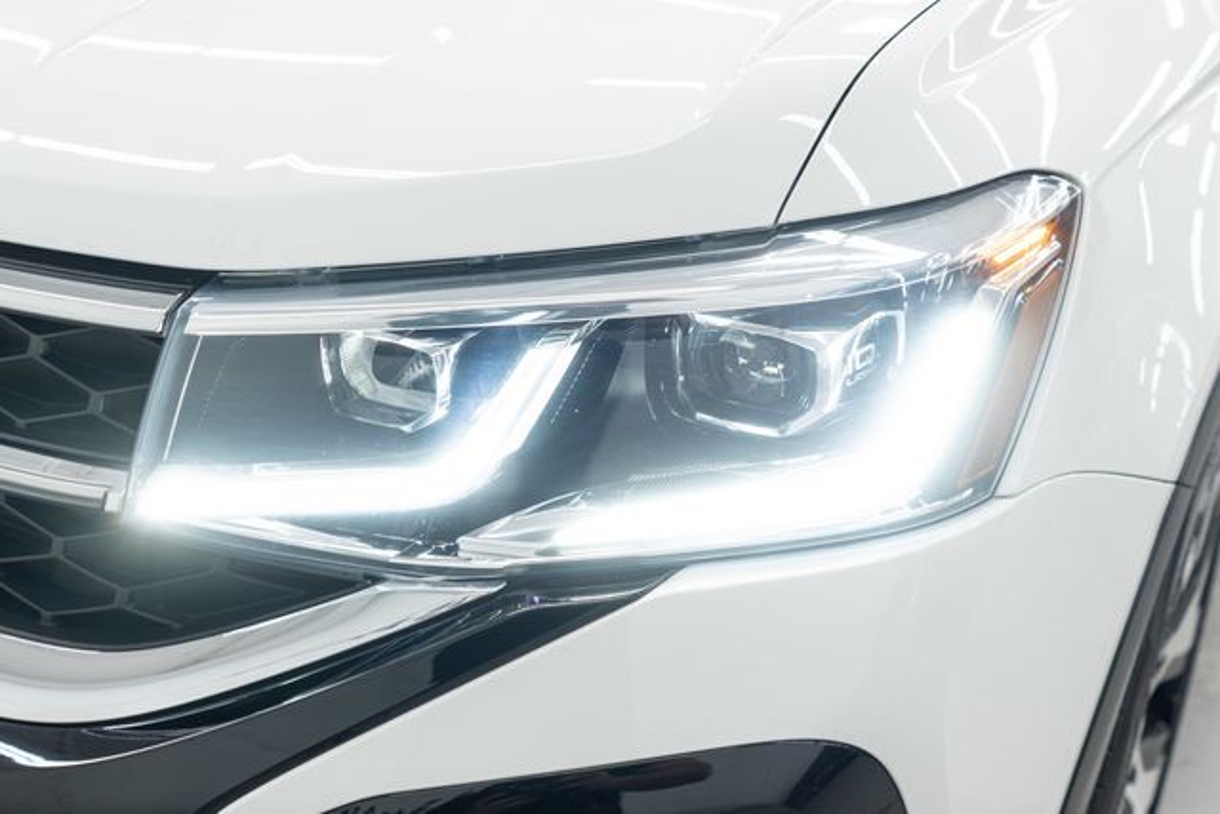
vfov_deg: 31.9
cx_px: 610
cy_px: 407
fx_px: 1424
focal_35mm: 42
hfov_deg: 46.4
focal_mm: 28
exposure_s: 1/40
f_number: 3.2
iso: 200
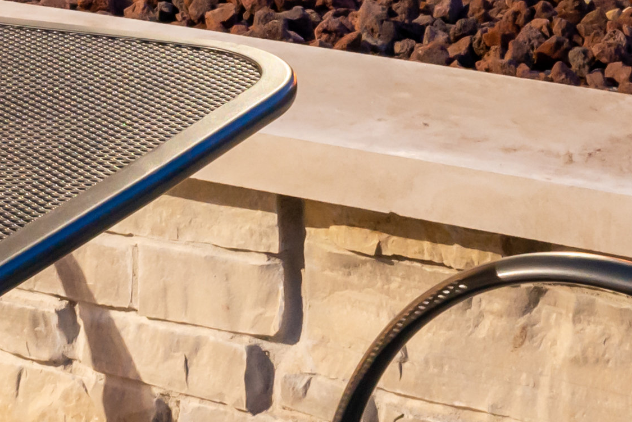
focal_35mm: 157
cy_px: -371
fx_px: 2757
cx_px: 339
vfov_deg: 8.4
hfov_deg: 13.1
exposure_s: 1/1.25
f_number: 11
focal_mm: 24
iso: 640
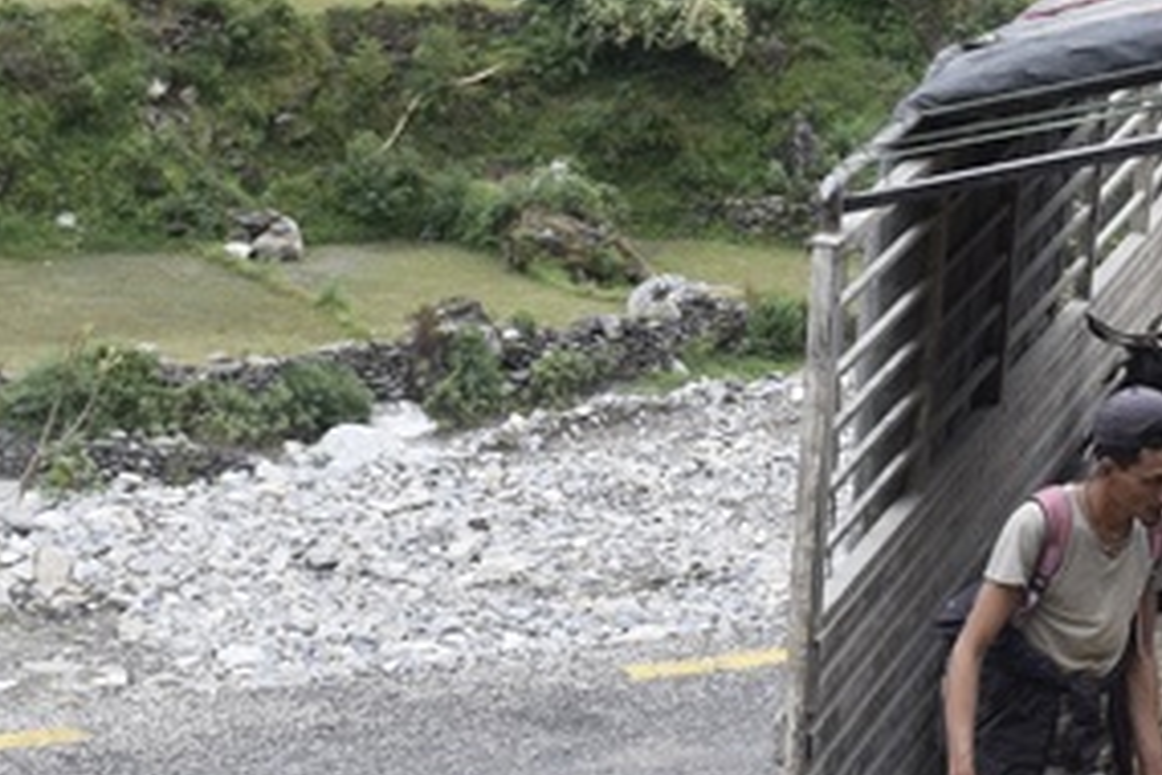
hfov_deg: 13.9
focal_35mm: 145
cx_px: 1235
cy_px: 624
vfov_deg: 9.4
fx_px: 4683
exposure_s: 1/250
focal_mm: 23
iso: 400
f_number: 8
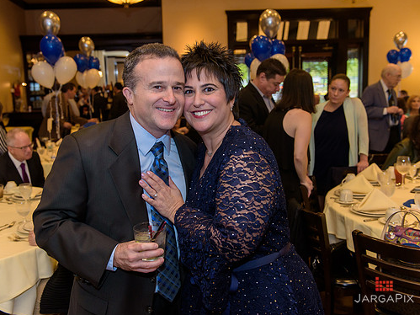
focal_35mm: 38
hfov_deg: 48.9
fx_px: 461
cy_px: 158
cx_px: 191
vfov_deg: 37.7
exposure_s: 1/125
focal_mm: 34
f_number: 3.2
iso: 1600
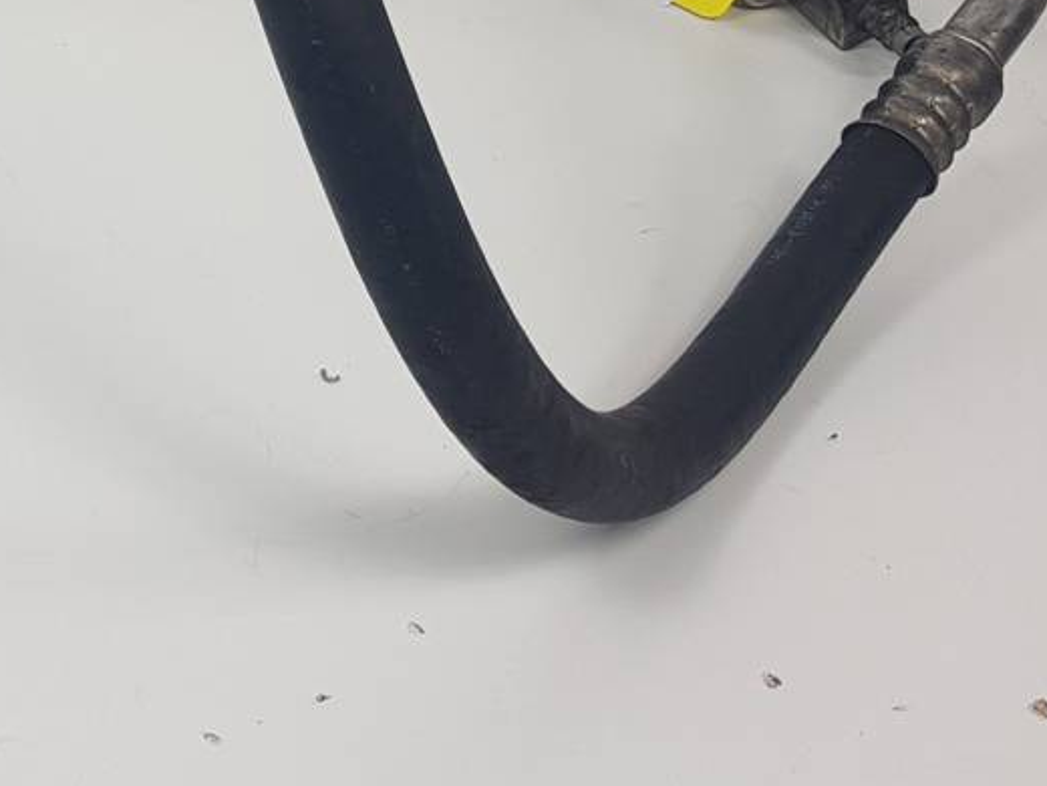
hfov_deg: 25.5
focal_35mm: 72
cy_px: -105
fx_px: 2178
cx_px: -26
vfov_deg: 19.5
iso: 40
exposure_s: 1/430
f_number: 1.7
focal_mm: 4.2
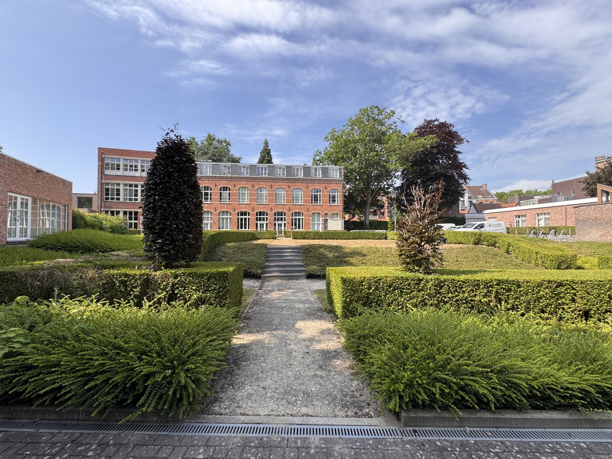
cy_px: 230
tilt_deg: +0.3
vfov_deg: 85.7
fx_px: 248
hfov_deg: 102.1
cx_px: 306
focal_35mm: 14
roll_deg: +0.0
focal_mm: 2.22
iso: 40
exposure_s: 1/641
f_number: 2.2
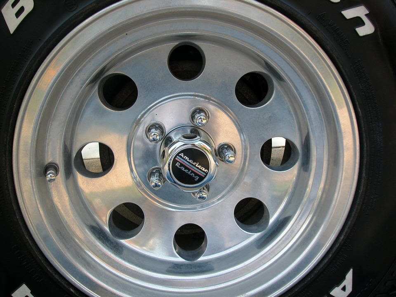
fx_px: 320
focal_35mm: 28
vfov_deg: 49.7
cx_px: 198
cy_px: 148
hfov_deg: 63.4
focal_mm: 7.1
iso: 100
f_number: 5
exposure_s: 1/175
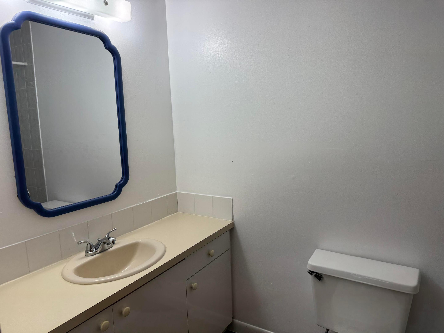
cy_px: 166
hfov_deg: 71.6
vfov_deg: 56.8
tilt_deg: -8.4
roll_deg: +1.5
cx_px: 222
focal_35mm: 24
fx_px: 308
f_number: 1.78
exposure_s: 1/250
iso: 64
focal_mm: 6.76
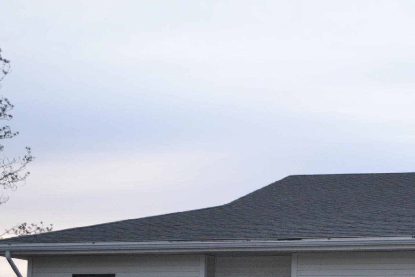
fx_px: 1038
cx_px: 447
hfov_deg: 21.5
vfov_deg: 15.1
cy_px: 216
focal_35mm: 90
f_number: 4.2
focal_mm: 26
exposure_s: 1/60
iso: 720
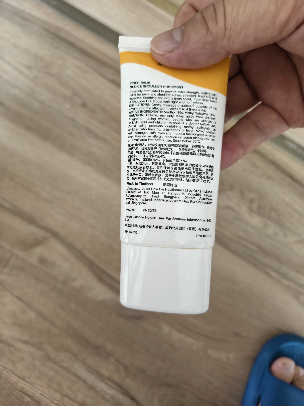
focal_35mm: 23
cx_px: 152
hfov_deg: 58.9
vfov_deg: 73.9
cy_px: 203
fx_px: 269
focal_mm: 5.56
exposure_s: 1/100
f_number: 1.88
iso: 1730
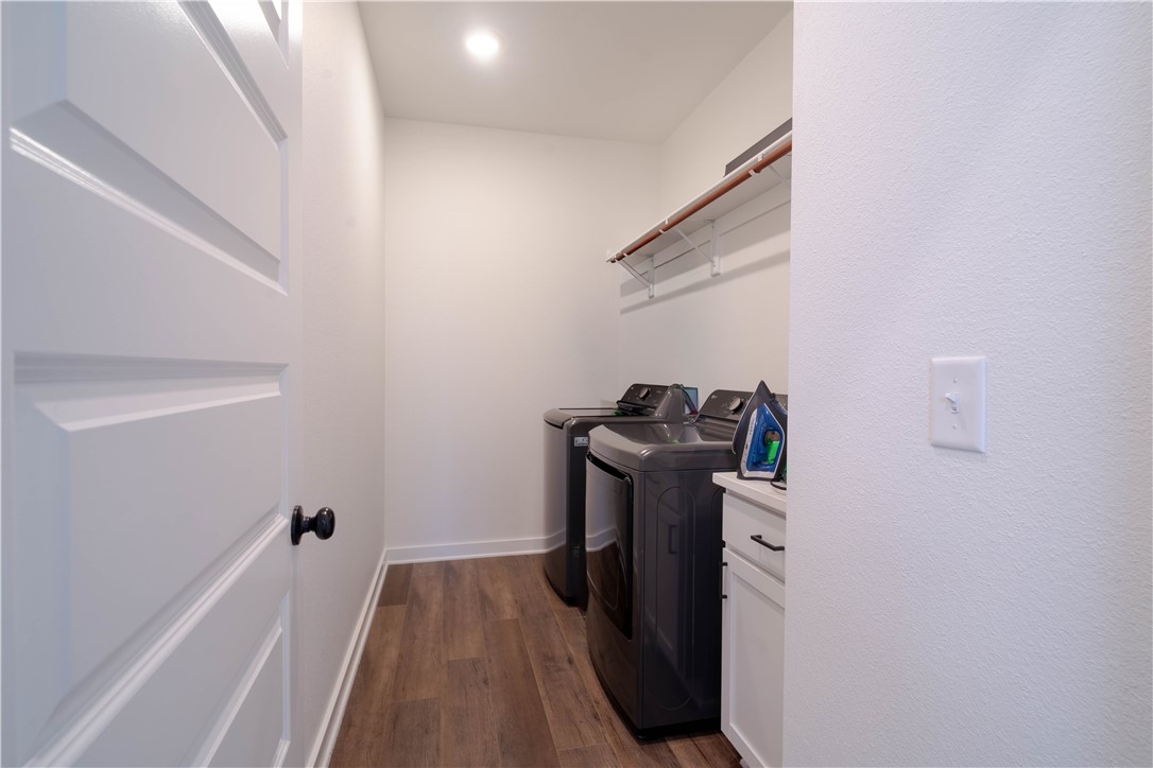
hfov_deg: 96.7
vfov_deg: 73.7
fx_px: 512
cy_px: 384
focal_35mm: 16
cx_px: 576
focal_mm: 16
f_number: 8
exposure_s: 1/20
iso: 100
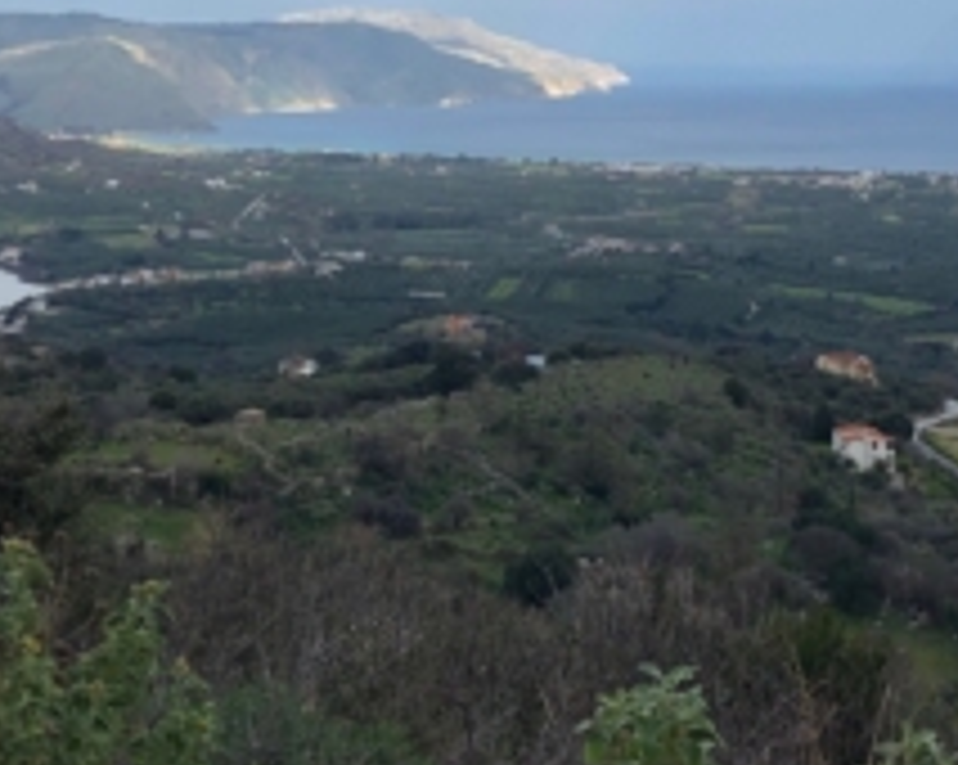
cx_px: 549
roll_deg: +0.0
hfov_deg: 25.4
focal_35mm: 75
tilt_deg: -3.6
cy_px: 176
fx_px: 2125
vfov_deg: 20.2
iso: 20
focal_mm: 4
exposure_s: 1/1499
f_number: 1.8
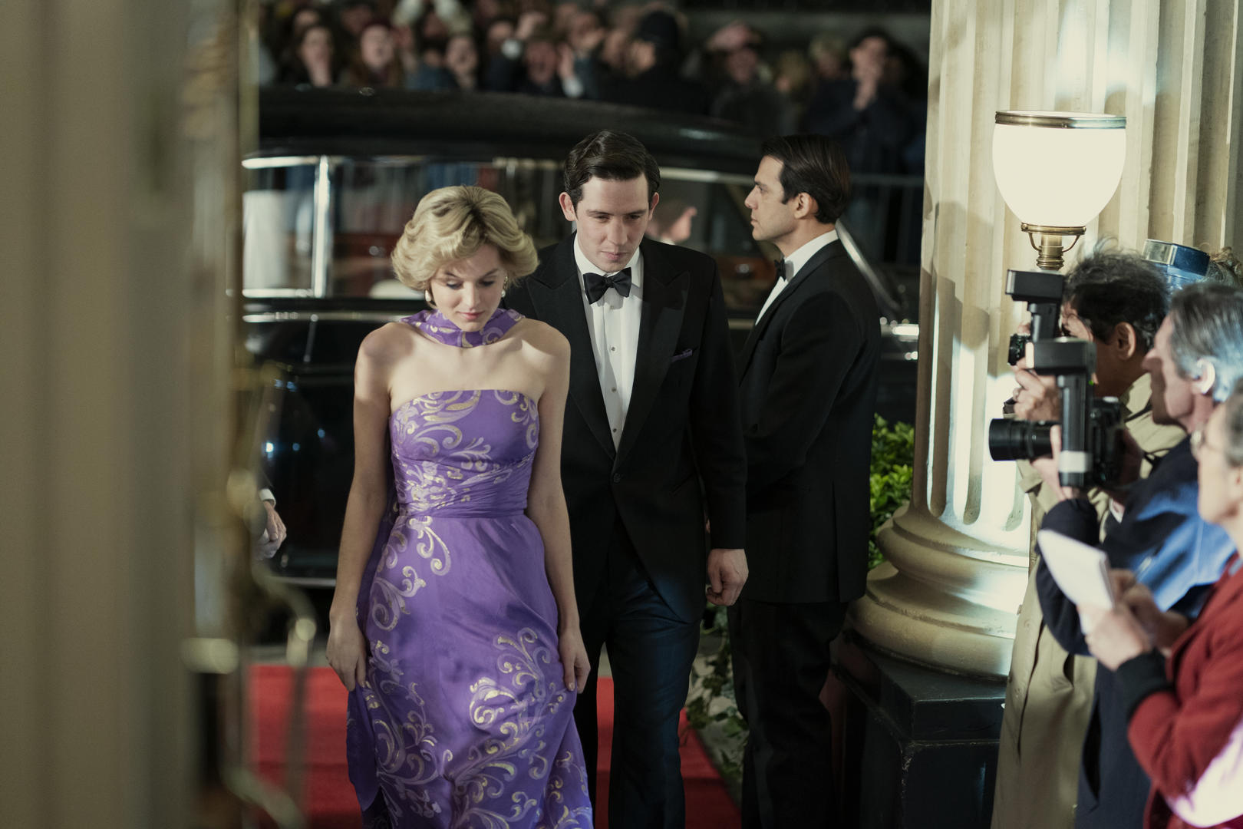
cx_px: 622
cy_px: 414
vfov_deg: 16.1
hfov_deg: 23.9
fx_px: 2935
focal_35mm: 85
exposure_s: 1/640
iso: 2500
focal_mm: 85
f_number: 1.8
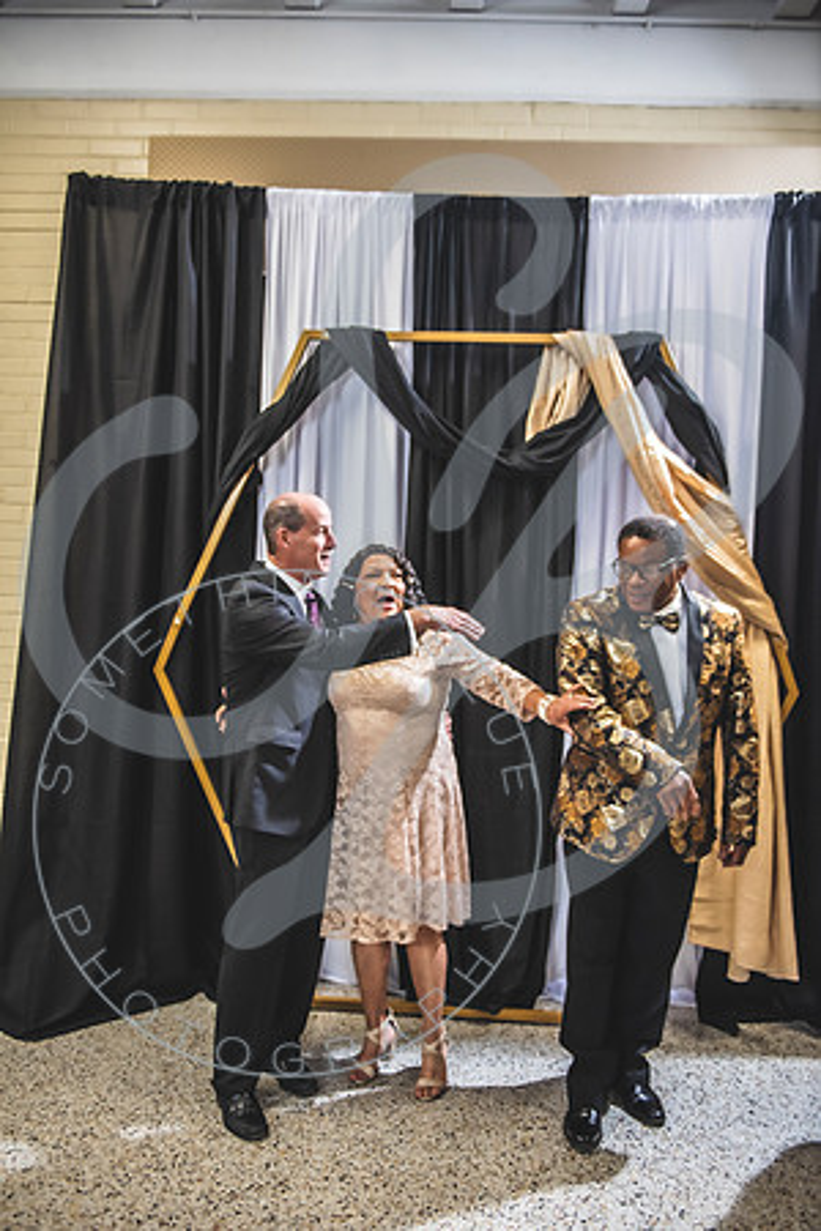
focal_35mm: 29
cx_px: 410
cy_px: 616
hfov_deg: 45.0
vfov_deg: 63.7
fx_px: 992
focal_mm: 29
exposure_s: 1/250
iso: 1600
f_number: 2.8
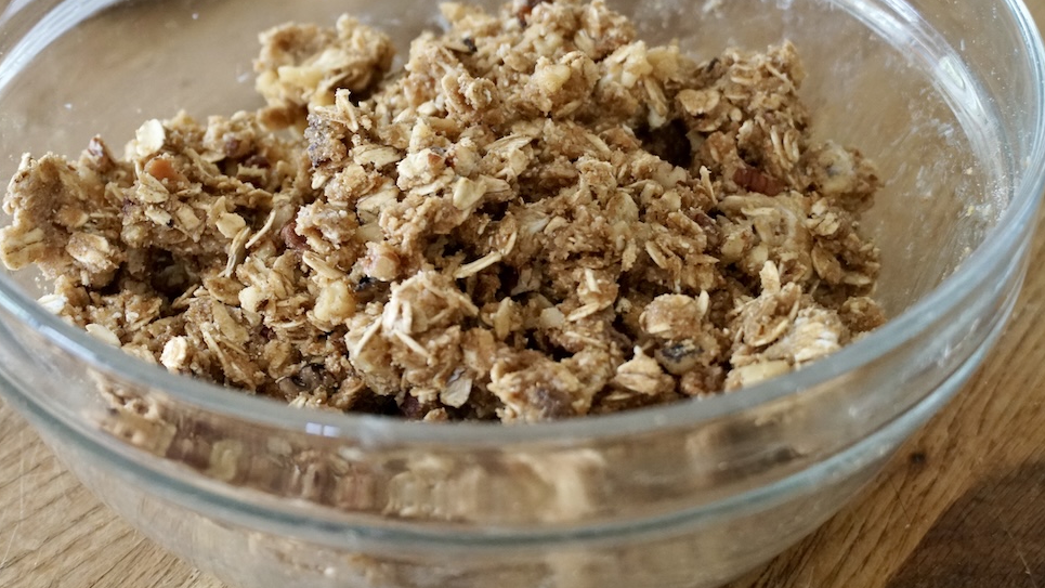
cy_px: 169
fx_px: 2078
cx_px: 434
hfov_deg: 28.2
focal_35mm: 75
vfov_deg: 16.0
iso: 2000
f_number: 4.5
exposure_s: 1/60
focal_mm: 36
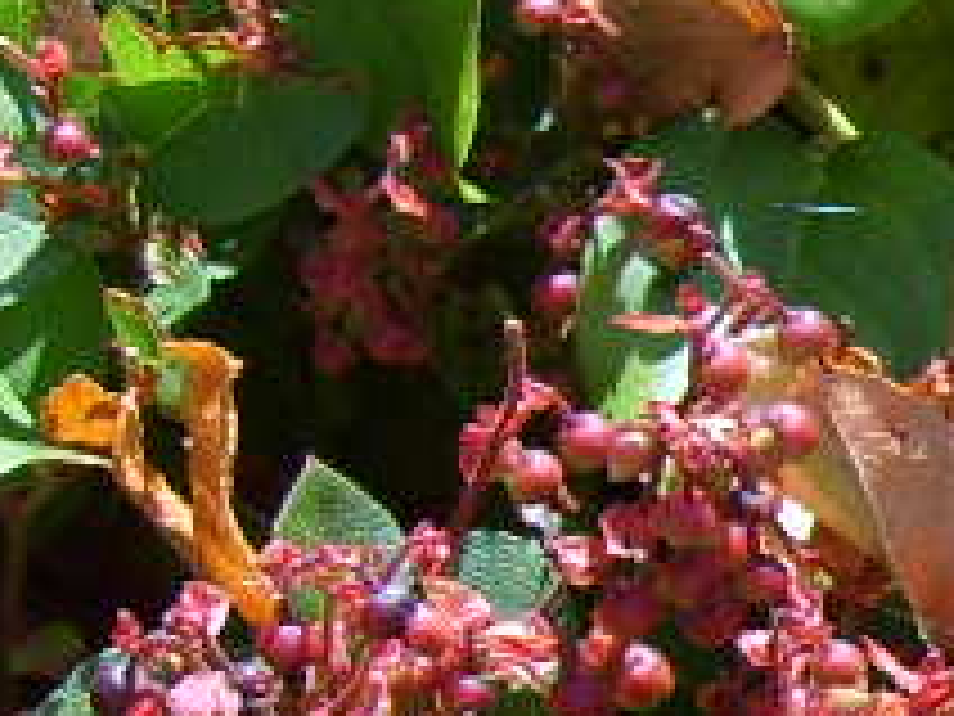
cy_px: 887
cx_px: 2187
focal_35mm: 169
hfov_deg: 10.3
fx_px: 4658
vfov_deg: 8.7
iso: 50
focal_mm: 5.8
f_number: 2.8
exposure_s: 1/350
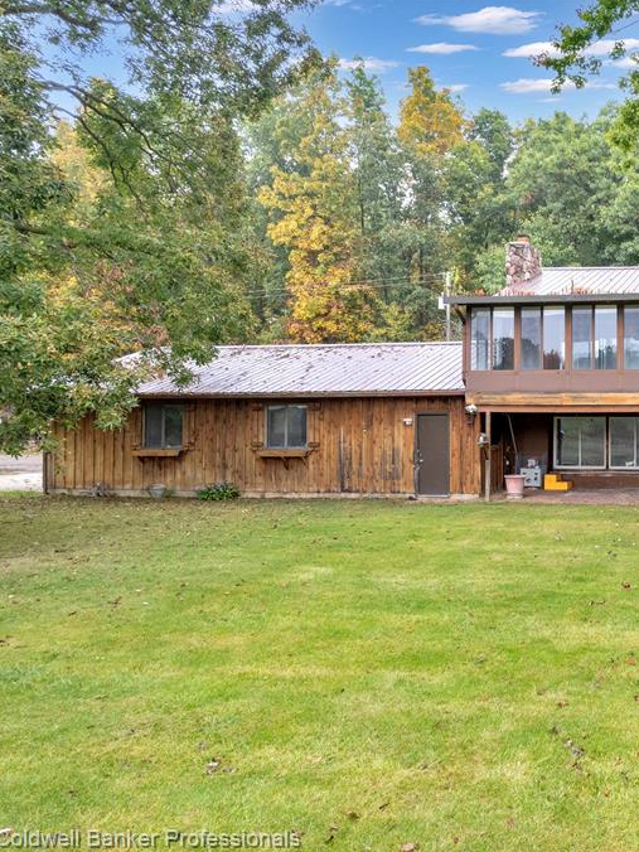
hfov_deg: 39.2
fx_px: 788
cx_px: 635
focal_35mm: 32
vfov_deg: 56.8
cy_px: 425
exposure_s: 1/100
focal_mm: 8.38
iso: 100
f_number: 2.8
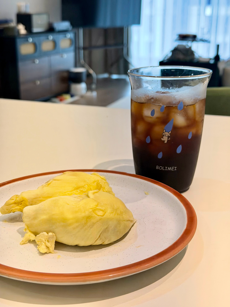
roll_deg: -0.7
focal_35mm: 48
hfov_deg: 30.3
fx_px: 425
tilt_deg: -18.3
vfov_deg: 39.7
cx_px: 115
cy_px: 154
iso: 100
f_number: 1.78
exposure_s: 1/100
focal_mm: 6.76
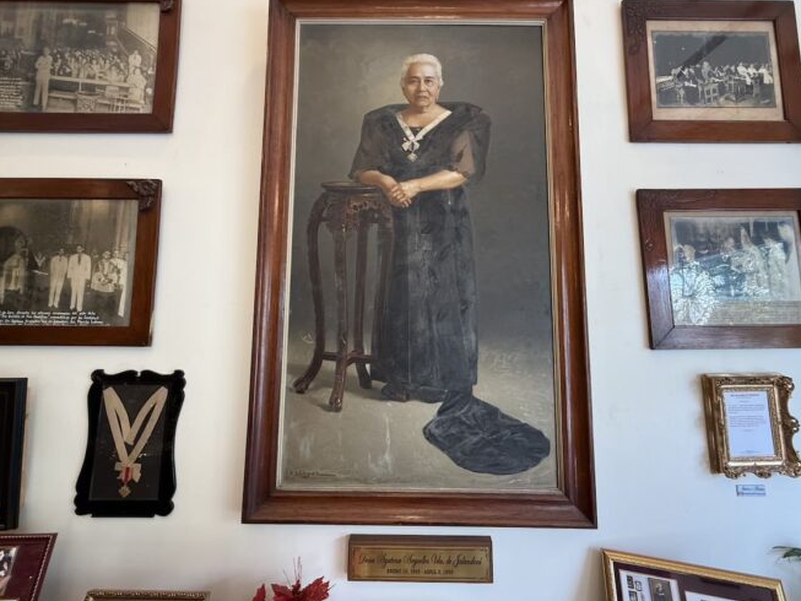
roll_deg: +0.0
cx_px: 418
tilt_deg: +7.1
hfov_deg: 98.1
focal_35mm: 15
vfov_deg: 81.7
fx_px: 347
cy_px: 289
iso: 250
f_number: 2.2
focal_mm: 2.22
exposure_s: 1/60
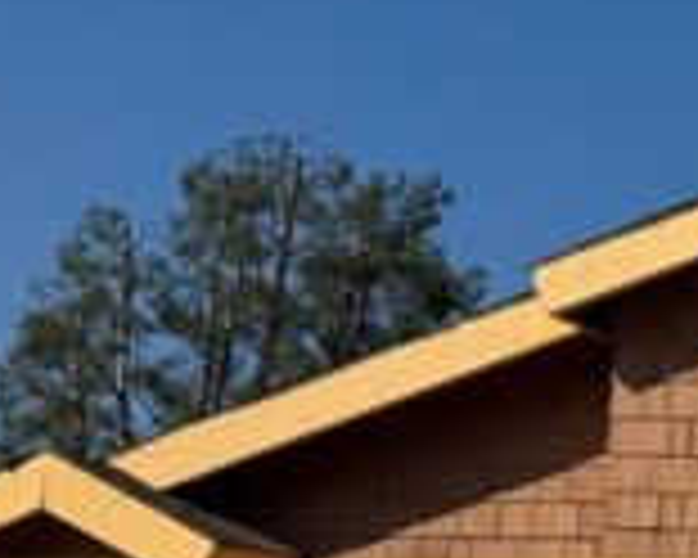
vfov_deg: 13.0
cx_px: 1594
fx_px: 2396
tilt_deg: +5.5
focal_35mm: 116
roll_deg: -1.2
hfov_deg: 13.1
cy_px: 616
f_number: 1.78
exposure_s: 1/9009
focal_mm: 6.76
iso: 80
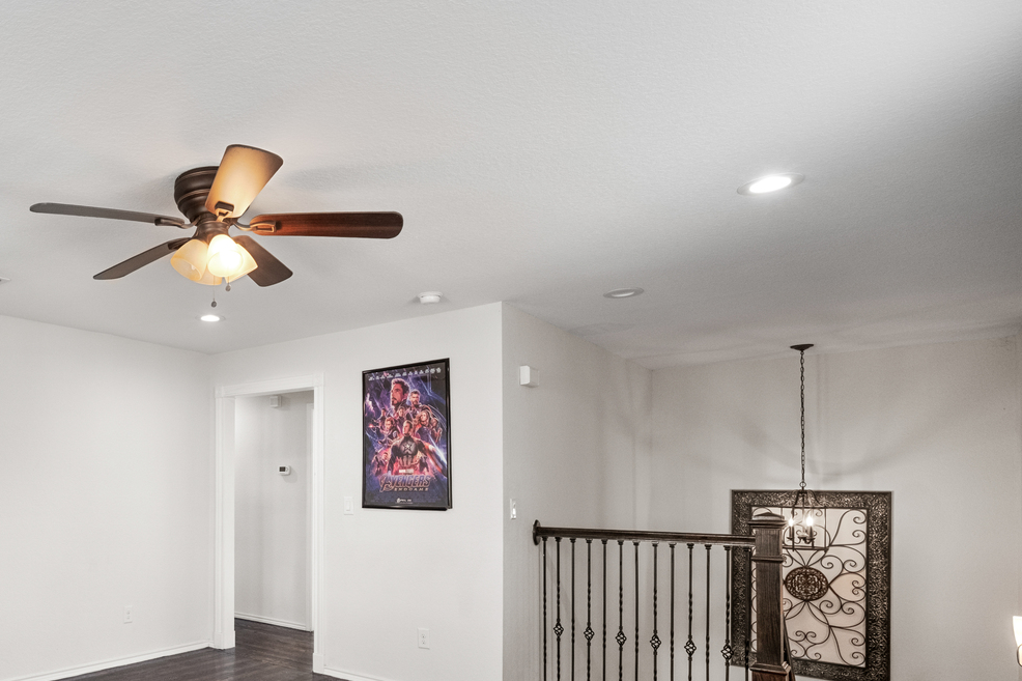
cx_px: 211
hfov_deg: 69.1
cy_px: 492
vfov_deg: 53.1
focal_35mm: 23
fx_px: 653
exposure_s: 1/10
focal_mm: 9
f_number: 7.1
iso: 500
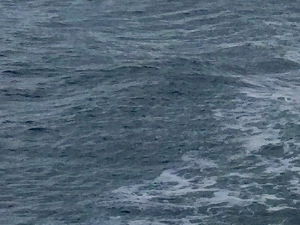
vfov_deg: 6.8
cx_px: 207
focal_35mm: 214
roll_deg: +0.5
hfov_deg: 9.2
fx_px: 1855
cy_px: -170
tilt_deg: +0.7
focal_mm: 3.3
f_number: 2.4
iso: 25
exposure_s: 1/2398
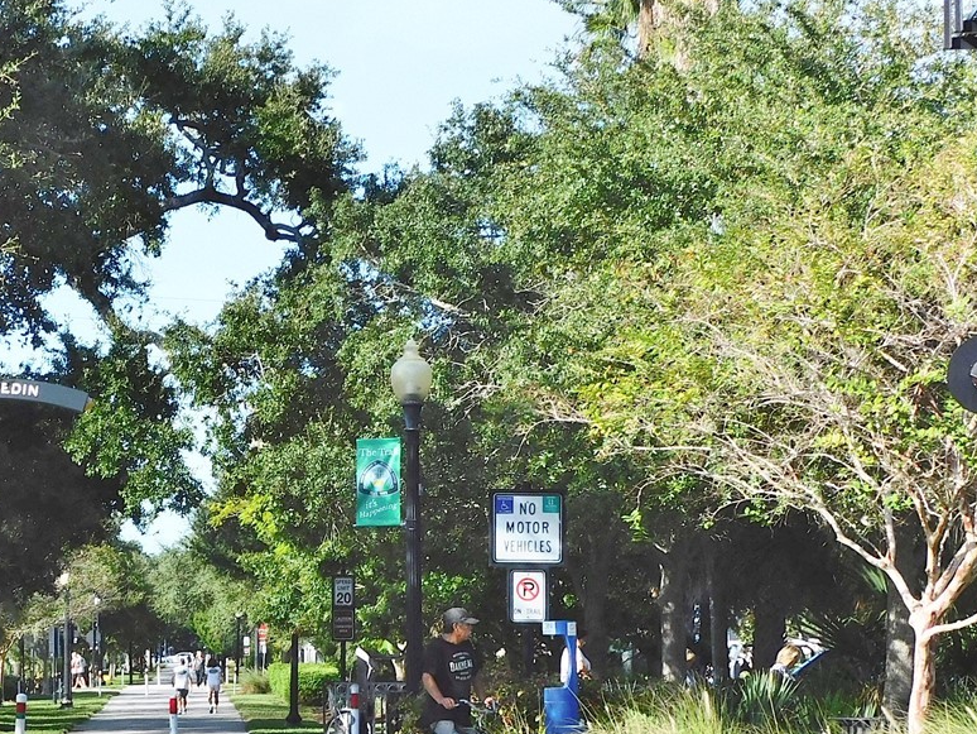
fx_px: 3501
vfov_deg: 11.9
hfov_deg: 15.8
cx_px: 164
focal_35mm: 124
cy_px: 498
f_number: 4.2
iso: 125
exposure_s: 1/640
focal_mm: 10.7
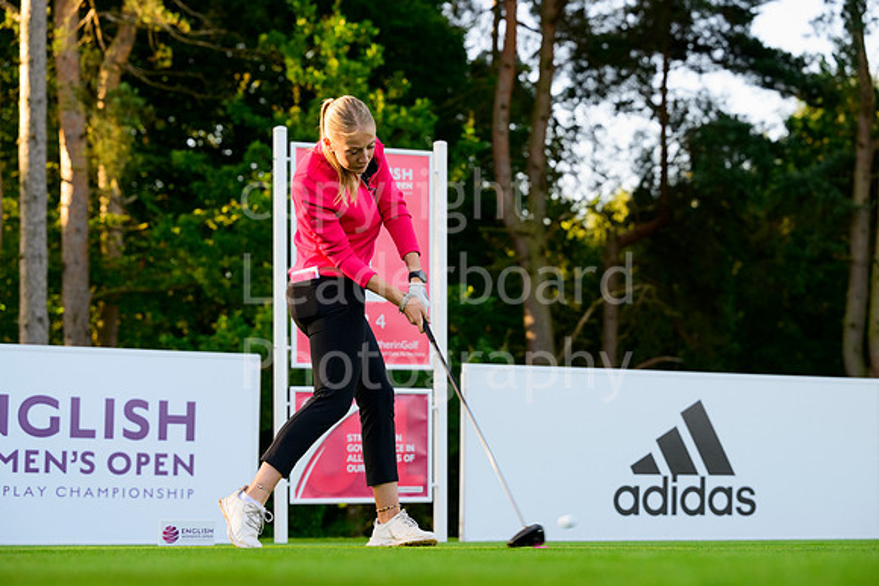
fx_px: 2149
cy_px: 293
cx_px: 440
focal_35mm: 88
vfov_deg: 15.5
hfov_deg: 23.1
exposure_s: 1/1600
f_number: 4
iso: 1600
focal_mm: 88
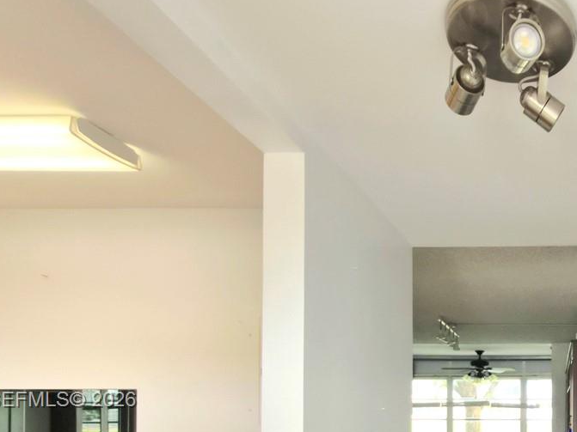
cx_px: 556
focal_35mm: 31
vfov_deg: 41.3
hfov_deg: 49.4
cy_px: 401
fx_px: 517
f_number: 2.2
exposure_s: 1/120
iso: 50
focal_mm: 1.7
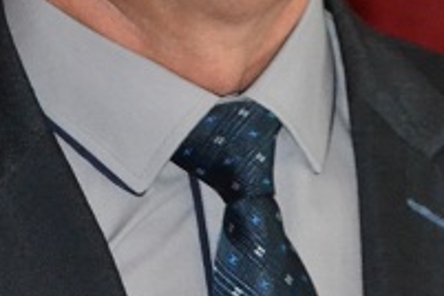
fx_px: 6783
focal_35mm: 550
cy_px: -76
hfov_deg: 3.7
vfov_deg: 2.5
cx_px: 320
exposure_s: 1/60
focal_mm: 92
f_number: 5.6
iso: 3200
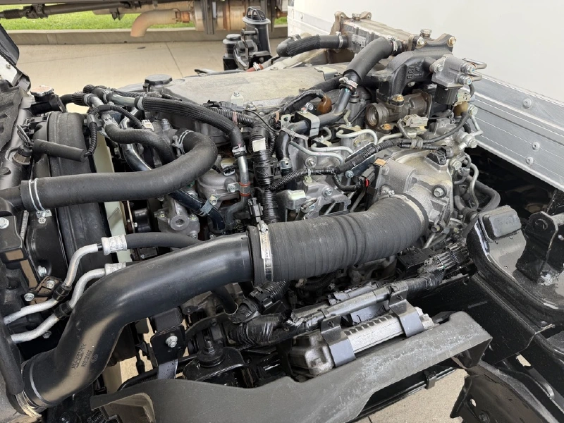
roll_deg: -0.3
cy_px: 212
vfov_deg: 56.8
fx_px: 391
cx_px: 282
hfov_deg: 71.6
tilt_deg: -34.0
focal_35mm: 24
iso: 80
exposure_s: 1/176
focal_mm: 6.76
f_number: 1.78
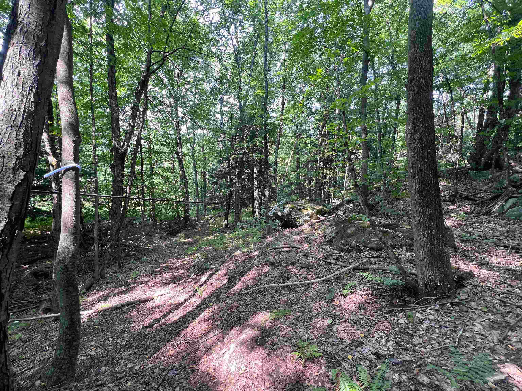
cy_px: 196
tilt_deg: -8.2
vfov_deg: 89.9
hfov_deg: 106.2
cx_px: 261
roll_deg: -2.3
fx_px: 196
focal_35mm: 13
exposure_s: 1/99
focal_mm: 1.57
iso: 80
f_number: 1.8
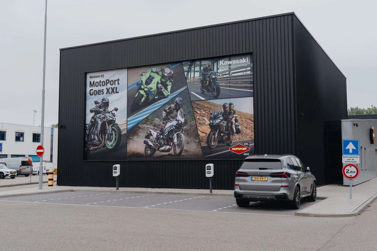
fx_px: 429
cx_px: 188
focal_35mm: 41
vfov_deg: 32.6
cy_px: 126
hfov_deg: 47.4
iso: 800
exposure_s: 1/400
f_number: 6.3
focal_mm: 41
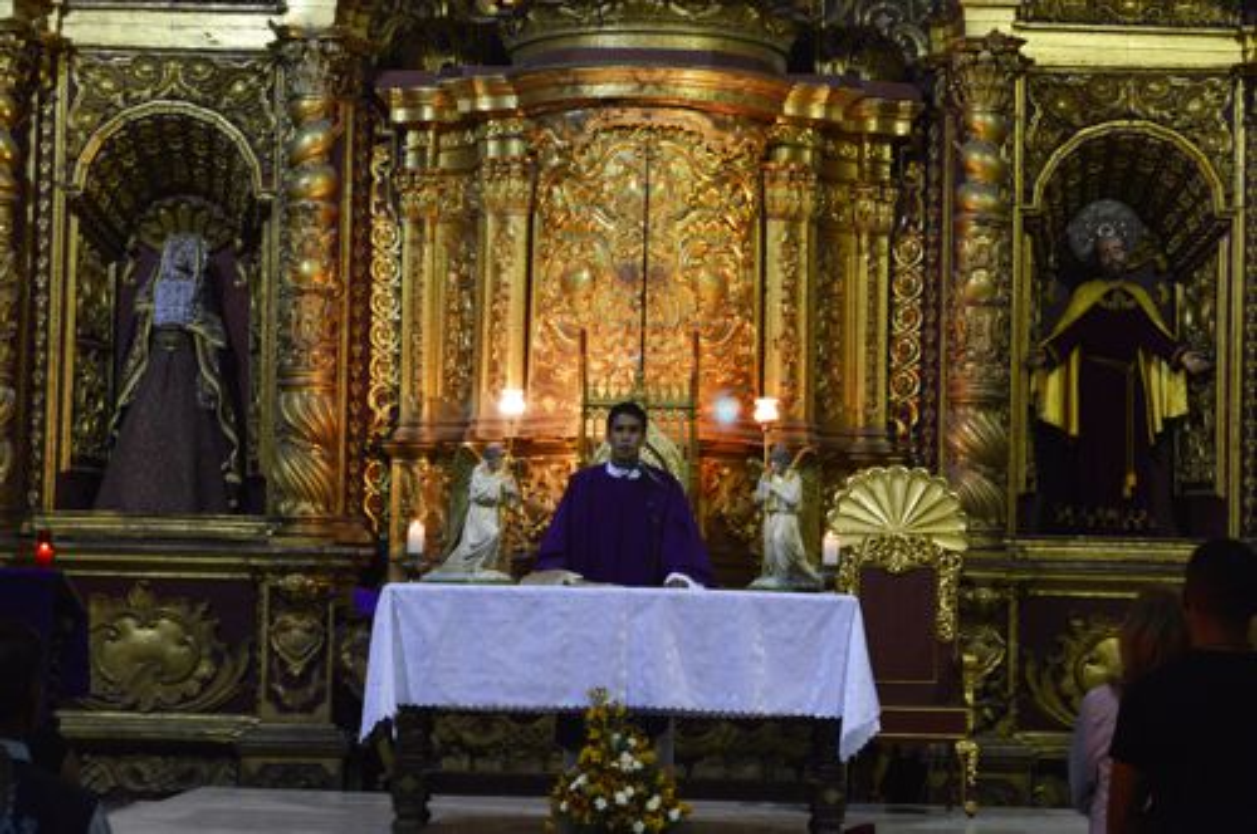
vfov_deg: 16.5
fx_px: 2877
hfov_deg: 24.6
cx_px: 628
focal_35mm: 82
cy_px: 417
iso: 640
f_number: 5.6
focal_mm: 55
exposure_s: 1/15
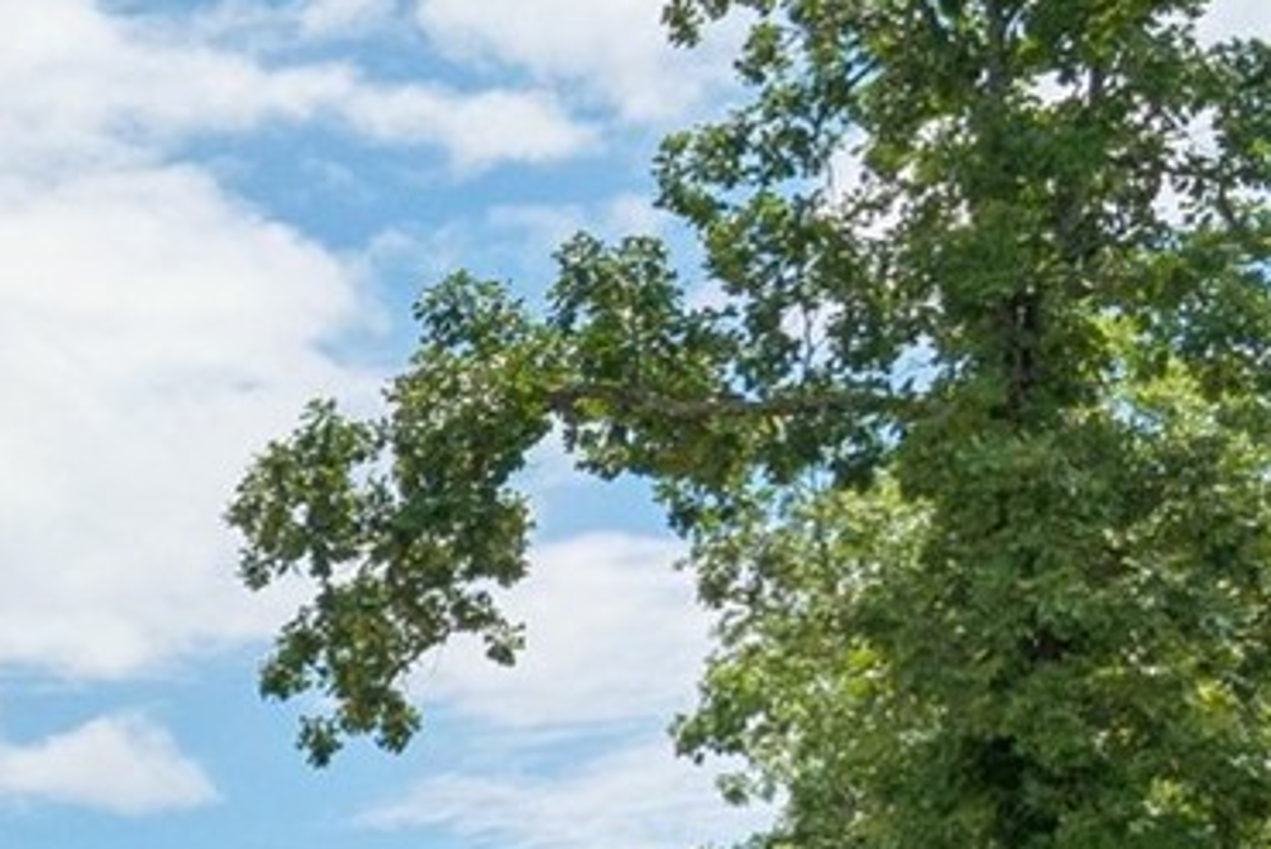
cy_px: 1555
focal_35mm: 124
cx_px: -1810
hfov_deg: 12.7
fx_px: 4371
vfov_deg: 10.4
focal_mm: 15
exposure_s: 1/640
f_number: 9
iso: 100
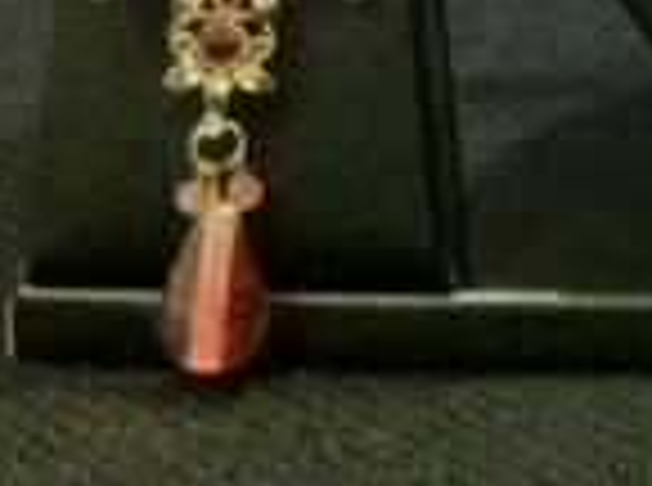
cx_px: 989
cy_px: -585
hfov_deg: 12.2
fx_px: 2912
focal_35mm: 155
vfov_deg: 8.8
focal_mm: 3.85
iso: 1000
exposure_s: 1/15
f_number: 2.8
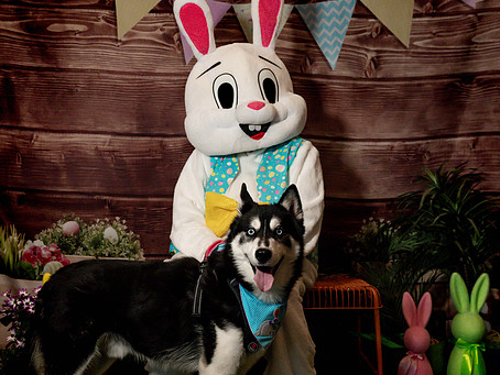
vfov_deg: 29.1
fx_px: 723
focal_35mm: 50
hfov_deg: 38.1
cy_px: 222
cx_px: 215
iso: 8000
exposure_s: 1/500
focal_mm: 35
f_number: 4.5
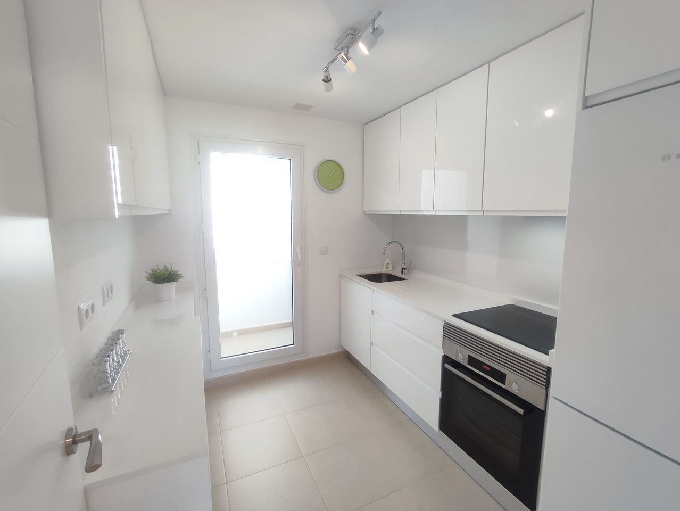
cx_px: 340
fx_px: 314
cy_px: 256
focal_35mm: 16
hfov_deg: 94.5
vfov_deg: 78.2
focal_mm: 1.65
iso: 102
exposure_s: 1/100
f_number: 2.2
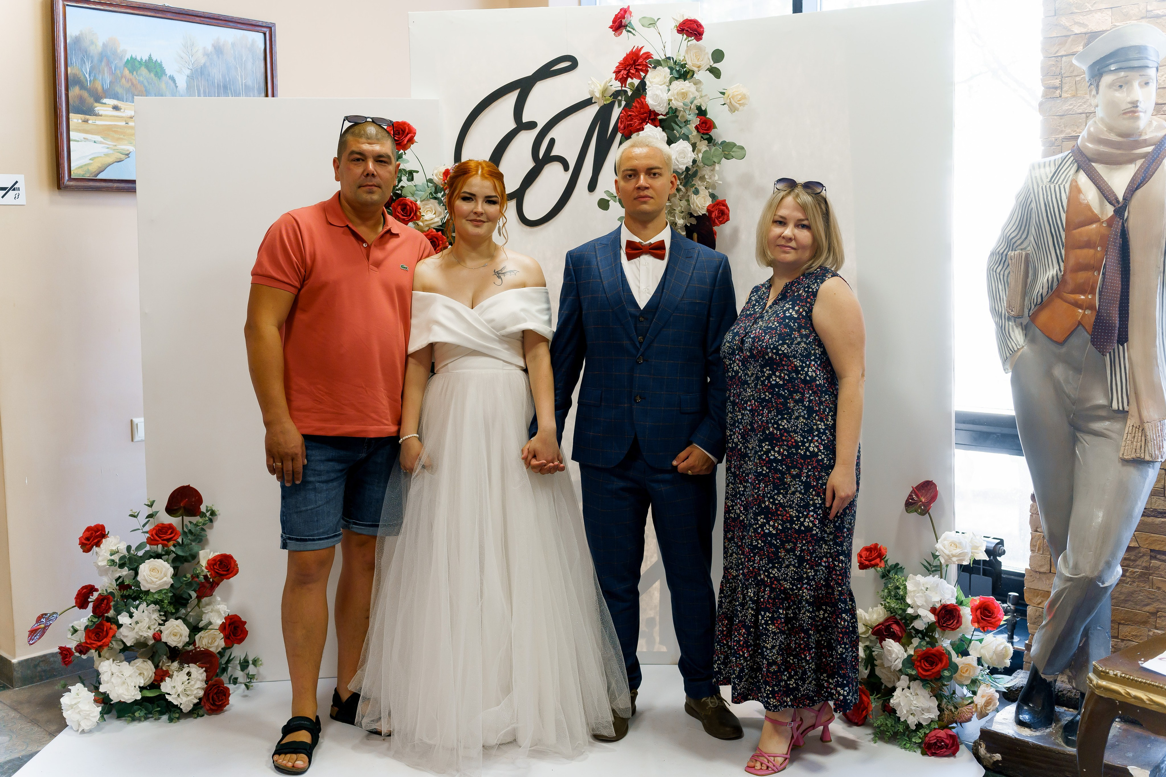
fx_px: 1134
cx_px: 583
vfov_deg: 37.9
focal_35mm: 35
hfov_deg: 54.4
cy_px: 388
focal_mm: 35
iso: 640
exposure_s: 1/125
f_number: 2.5
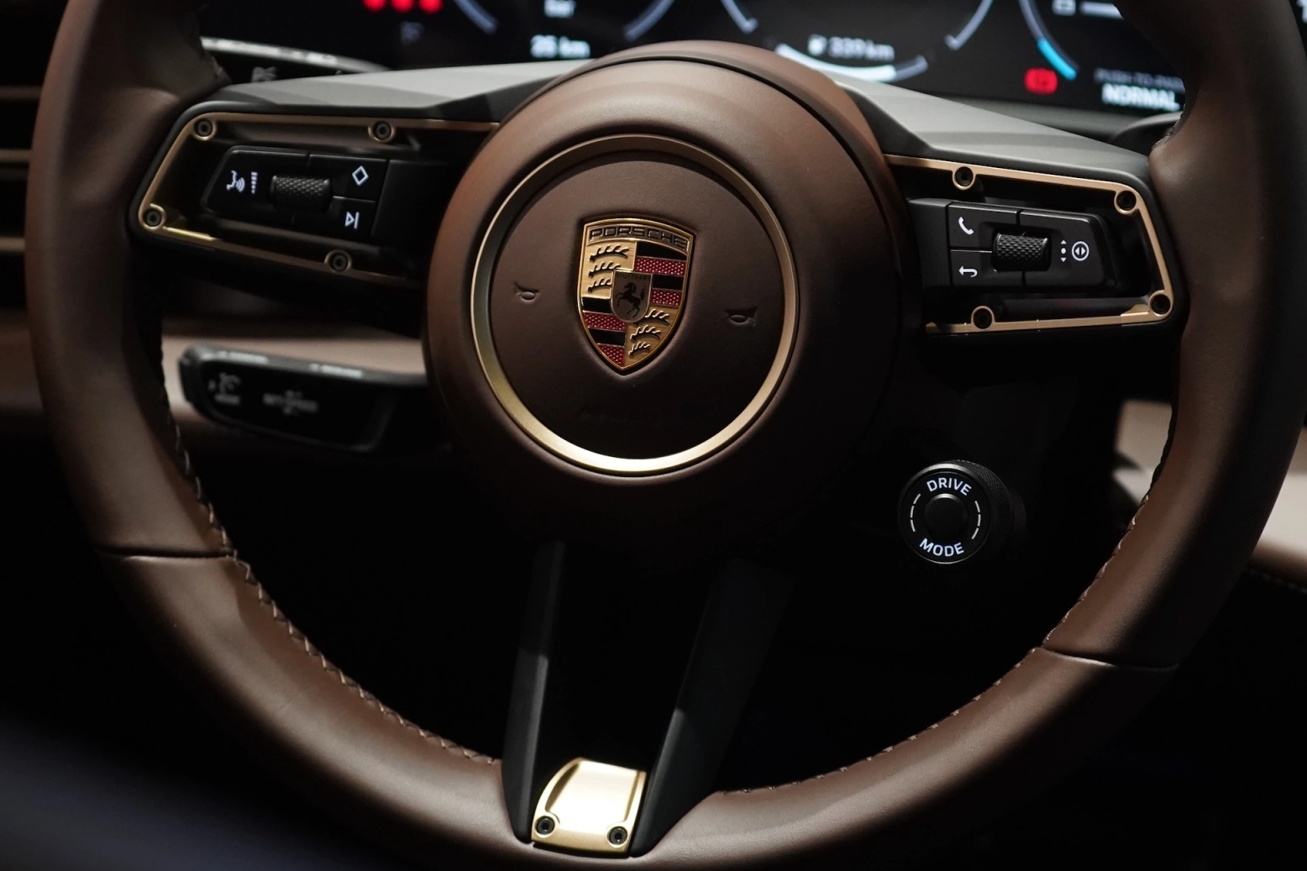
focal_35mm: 108
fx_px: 3920
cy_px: 239
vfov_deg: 12.6
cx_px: 715
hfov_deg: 18.9
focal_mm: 70
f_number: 4
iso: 5000
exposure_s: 1/160
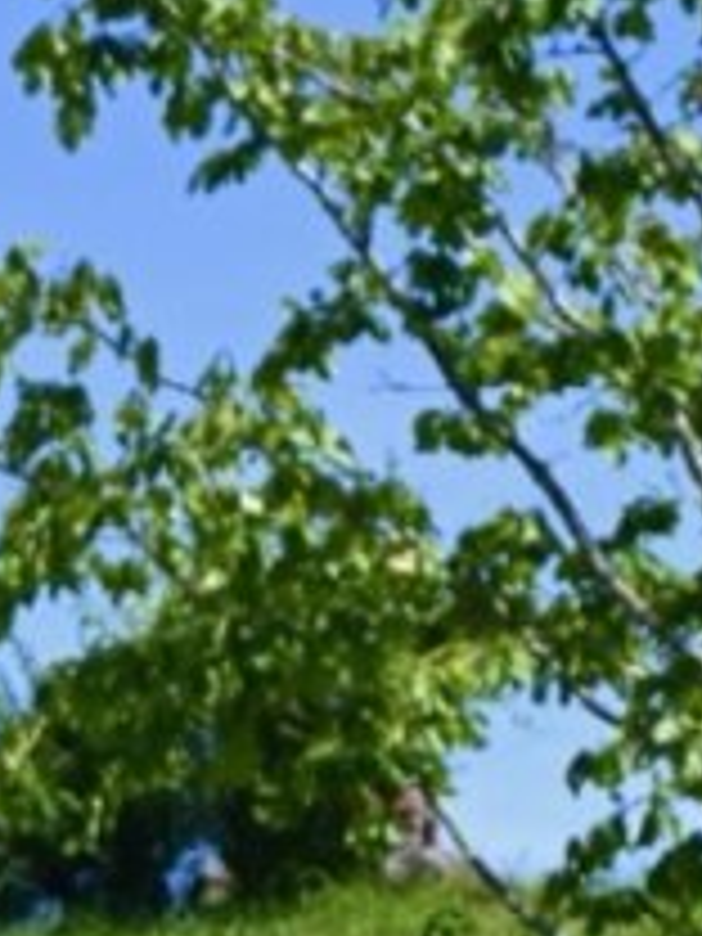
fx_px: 6510
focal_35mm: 241
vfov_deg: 7.9
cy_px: 1778
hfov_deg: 5.9
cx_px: -1179
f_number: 6.3
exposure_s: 1/320
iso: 100
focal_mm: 29
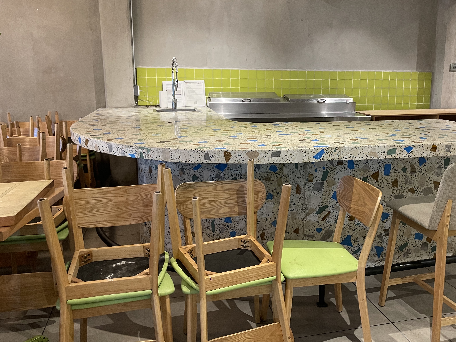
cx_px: 284
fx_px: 422
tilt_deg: -10.7
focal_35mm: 32
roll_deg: -0.5
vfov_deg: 44.1
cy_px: 151
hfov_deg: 56.2
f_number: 1.6
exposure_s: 1/60
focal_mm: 5.1
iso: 320
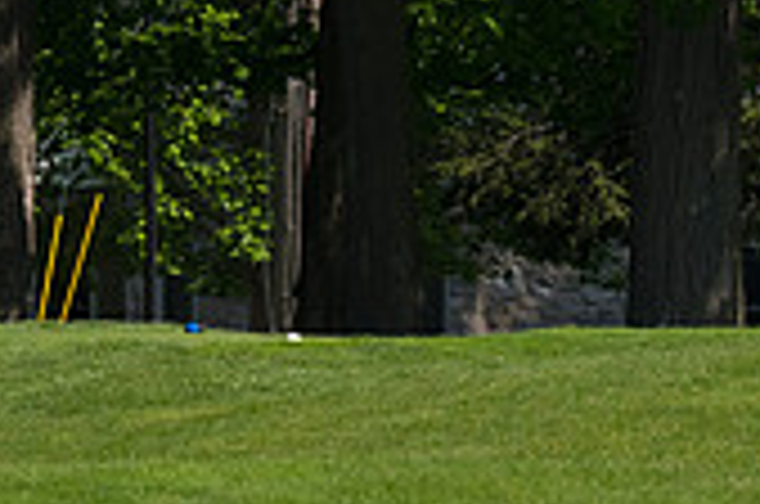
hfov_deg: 2.0
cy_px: 158
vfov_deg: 1.3
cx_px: -387
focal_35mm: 1030
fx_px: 21703
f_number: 5.6
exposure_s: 1/1600
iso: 320
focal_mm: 200
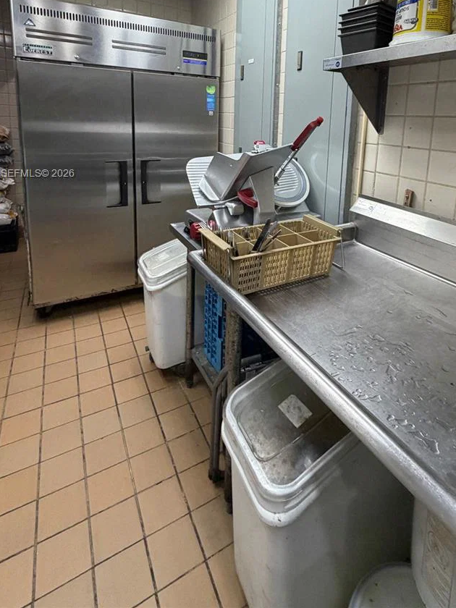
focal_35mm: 20
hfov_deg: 65.5
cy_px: 174
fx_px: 351
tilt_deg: -8.7
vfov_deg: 77.4
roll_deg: -2.0
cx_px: 266
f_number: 2.2
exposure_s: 1/60
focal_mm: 2.22
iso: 200
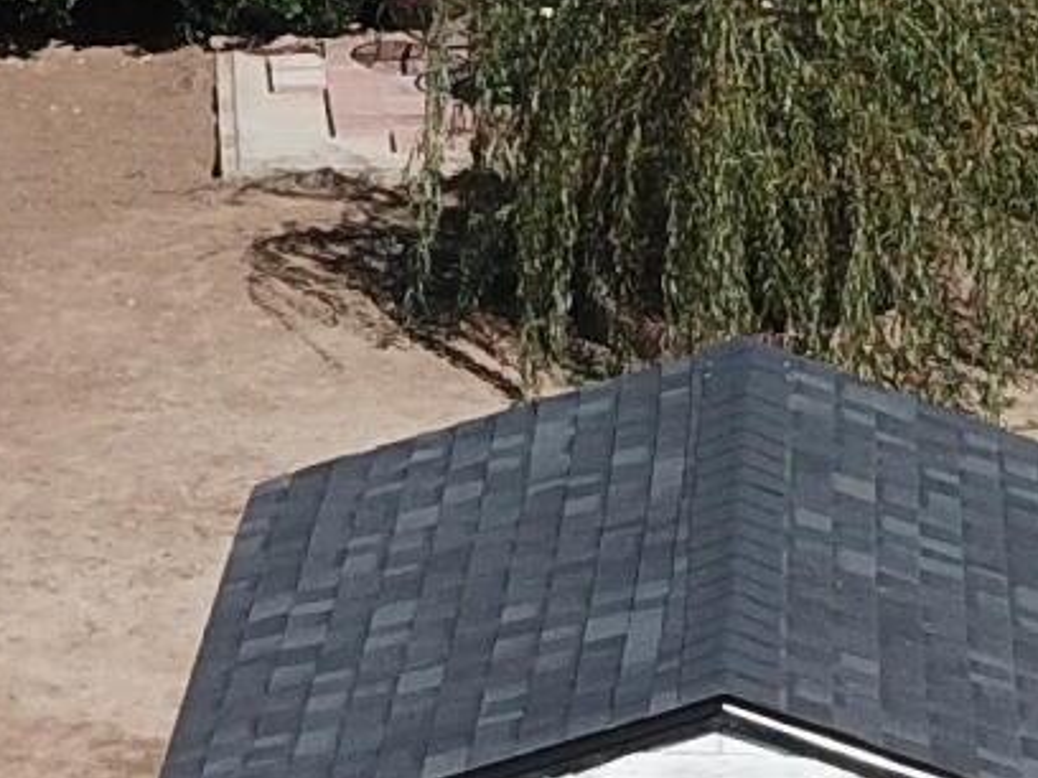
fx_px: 5727
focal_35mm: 191
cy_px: -549
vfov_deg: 7.6
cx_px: 692
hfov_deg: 10.3
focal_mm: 4.73
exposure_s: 1/2415
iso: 100
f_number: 2.2
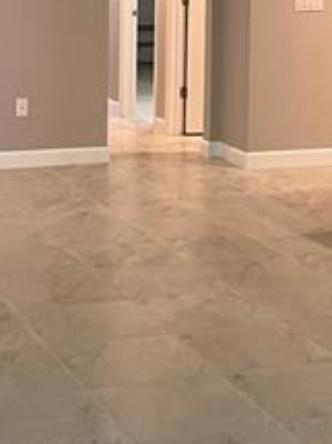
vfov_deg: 19.4
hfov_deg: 14.8
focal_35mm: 100
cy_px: 68
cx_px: 208
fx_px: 1280
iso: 125
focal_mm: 3.99
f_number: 1.8
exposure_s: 1/60
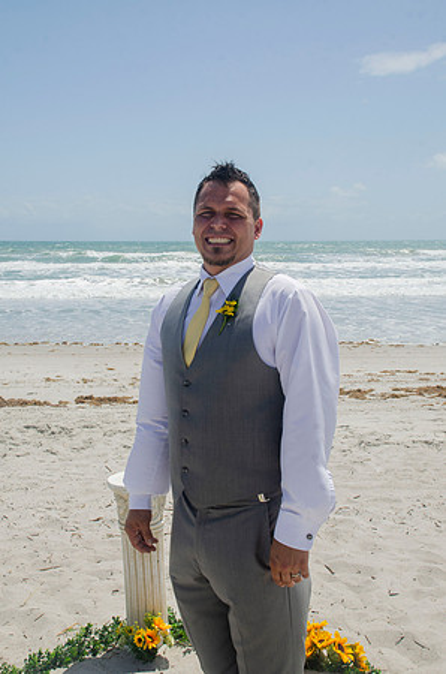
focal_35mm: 42
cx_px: 223
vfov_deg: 46.5
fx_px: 784
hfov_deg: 31.8
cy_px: 337
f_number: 11
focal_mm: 28
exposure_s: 1/250
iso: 100
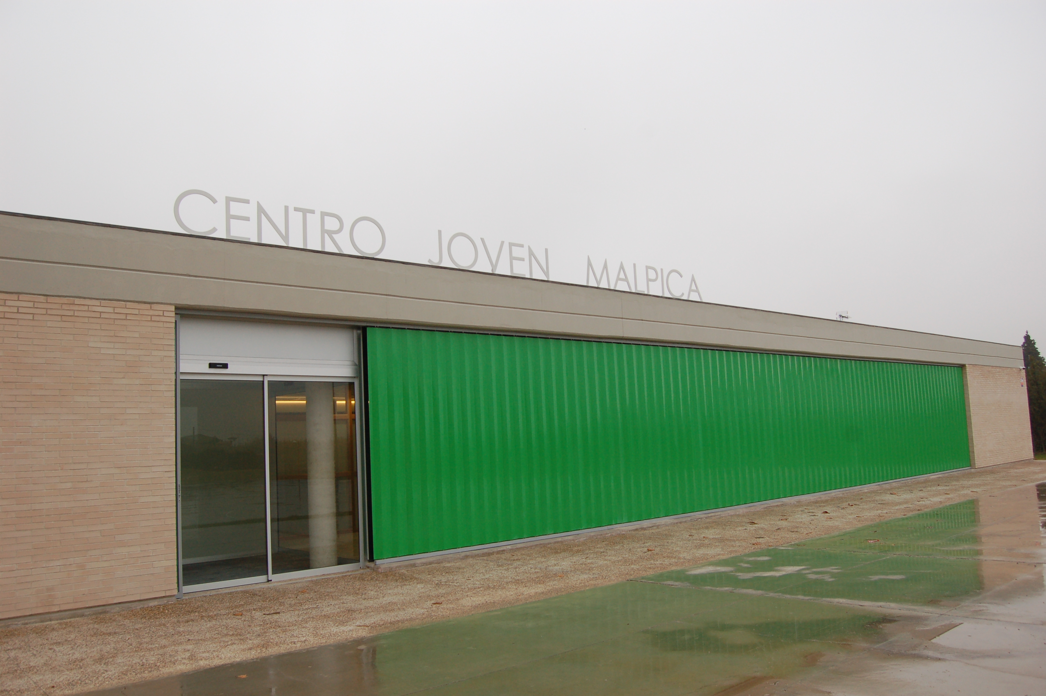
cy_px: 348
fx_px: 784
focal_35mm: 27
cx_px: 523
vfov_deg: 47.8
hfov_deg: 67.4
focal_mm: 18
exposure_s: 1/125
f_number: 5.6
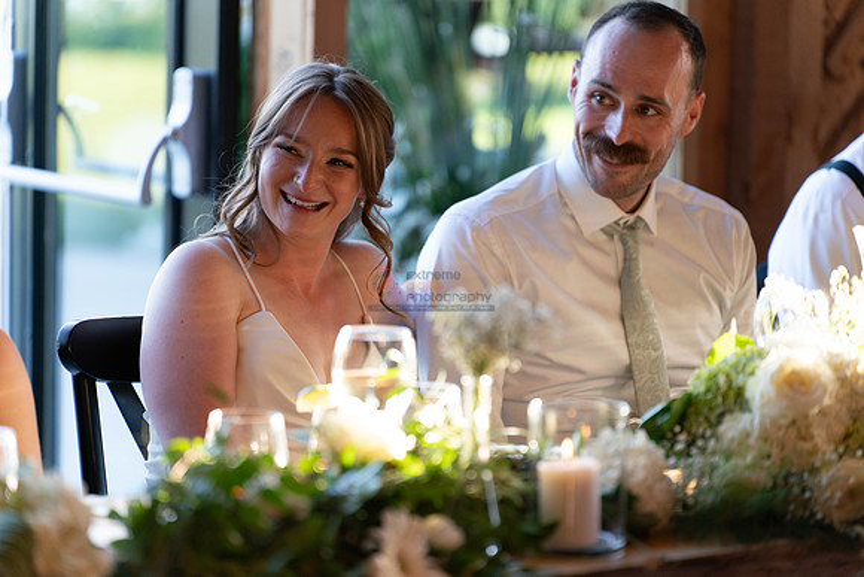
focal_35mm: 150
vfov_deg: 9.2
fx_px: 3601
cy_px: 288
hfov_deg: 13.7
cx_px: 432
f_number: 2.8
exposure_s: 1/400
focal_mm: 150
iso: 1000
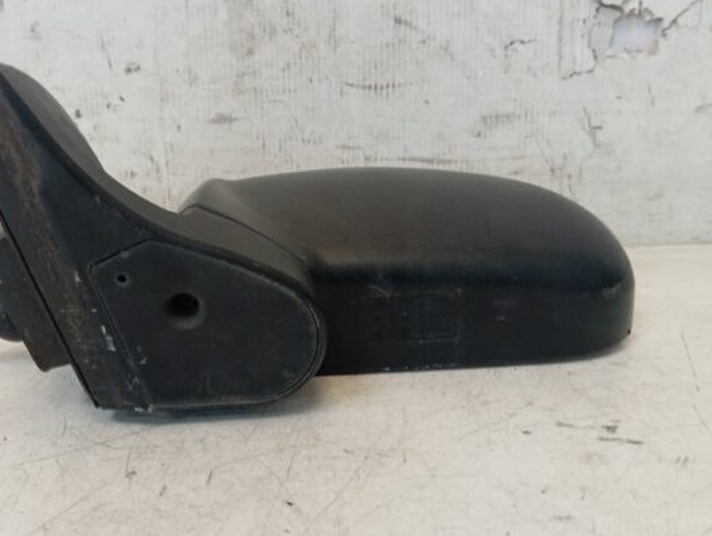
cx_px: 267
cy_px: 284
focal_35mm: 37
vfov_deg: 38.7
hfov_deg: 49.6
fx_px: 762
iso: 775
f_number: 1.8
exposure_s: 1/20
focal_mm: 4.22
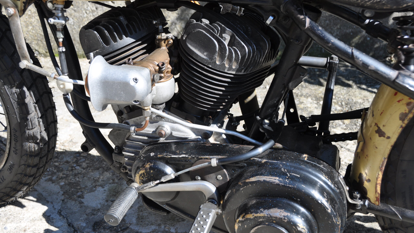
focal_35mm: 41
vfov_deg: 29.0
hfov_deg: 49.4
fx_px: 450
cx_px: 208
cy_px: 121
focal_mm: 26
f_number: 5.6
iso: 200
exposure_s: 1/400
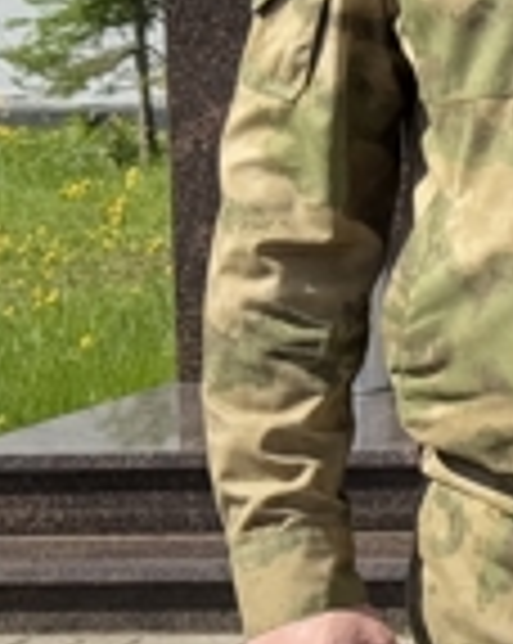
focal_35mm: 219
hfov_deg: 6.6
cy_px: 144
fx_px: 4165
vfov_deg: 8.8
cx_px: 1280
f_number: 1.78
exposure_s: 1/3226
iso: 64
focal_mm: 6.76
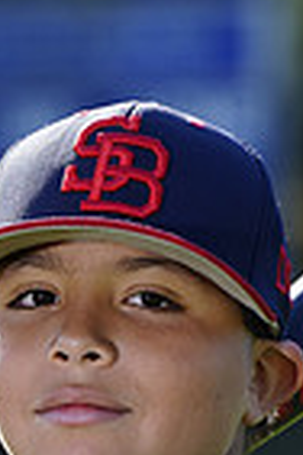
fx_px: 10213
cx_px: 66
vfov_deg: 2.5
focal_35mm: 809
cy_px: 807
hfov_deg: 1.7
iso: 100
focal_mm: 197
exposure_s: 1/250
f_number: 5
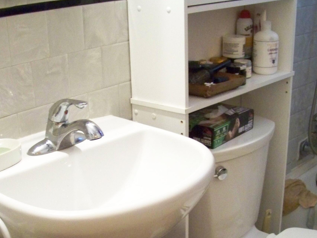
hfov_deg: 33.1
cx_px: 118
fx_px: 531
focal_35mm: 58
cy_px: 207
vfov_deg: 24.6
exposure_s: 1/30
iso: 800
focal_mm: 5.85
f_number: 2.8
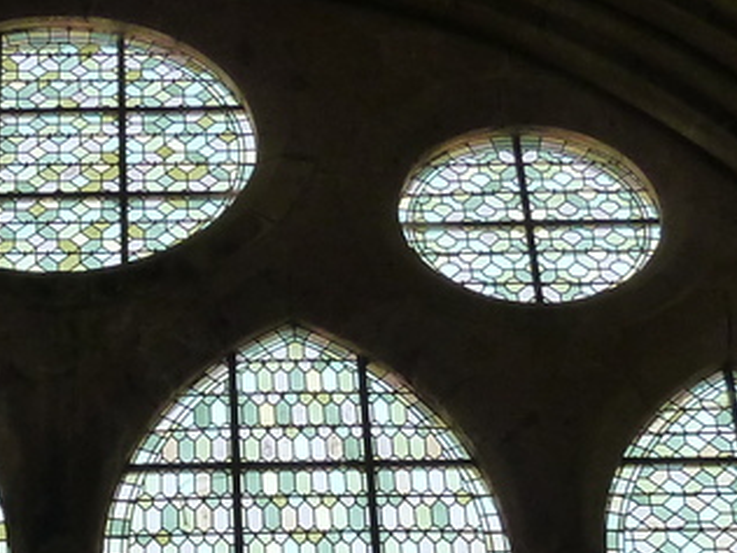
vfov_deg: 10.9
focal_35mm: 133
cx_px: 82
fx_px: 2832
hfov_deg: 14.7
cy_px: 691
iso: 125
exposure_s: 1/100
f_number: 3.5
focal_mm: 5.7
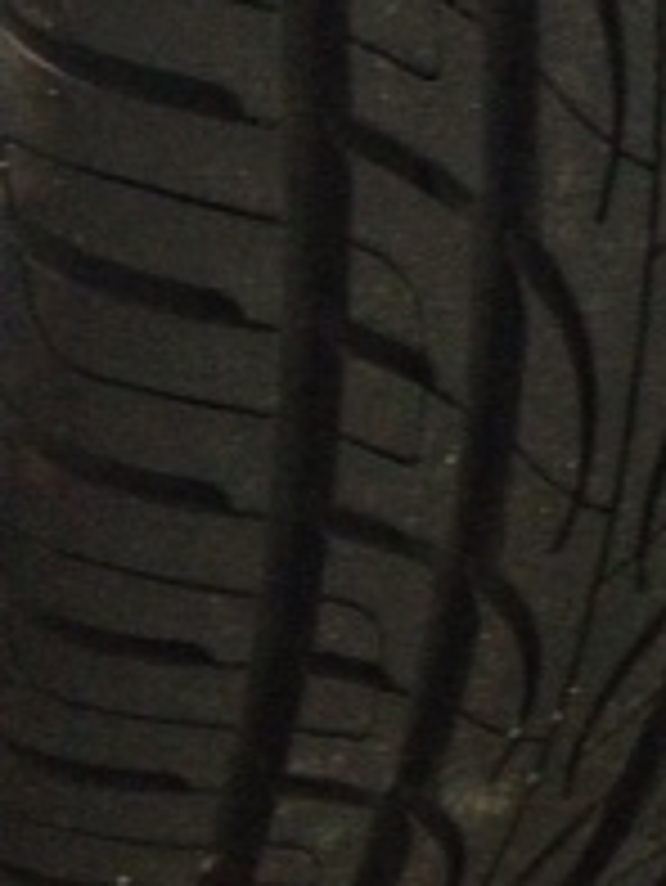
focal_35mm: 107
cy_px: 58
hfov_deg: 13.8
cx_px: 432
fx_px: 2742
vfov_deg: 18.0
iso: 800
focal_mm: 4.1
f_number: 2.4
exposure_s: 1/15
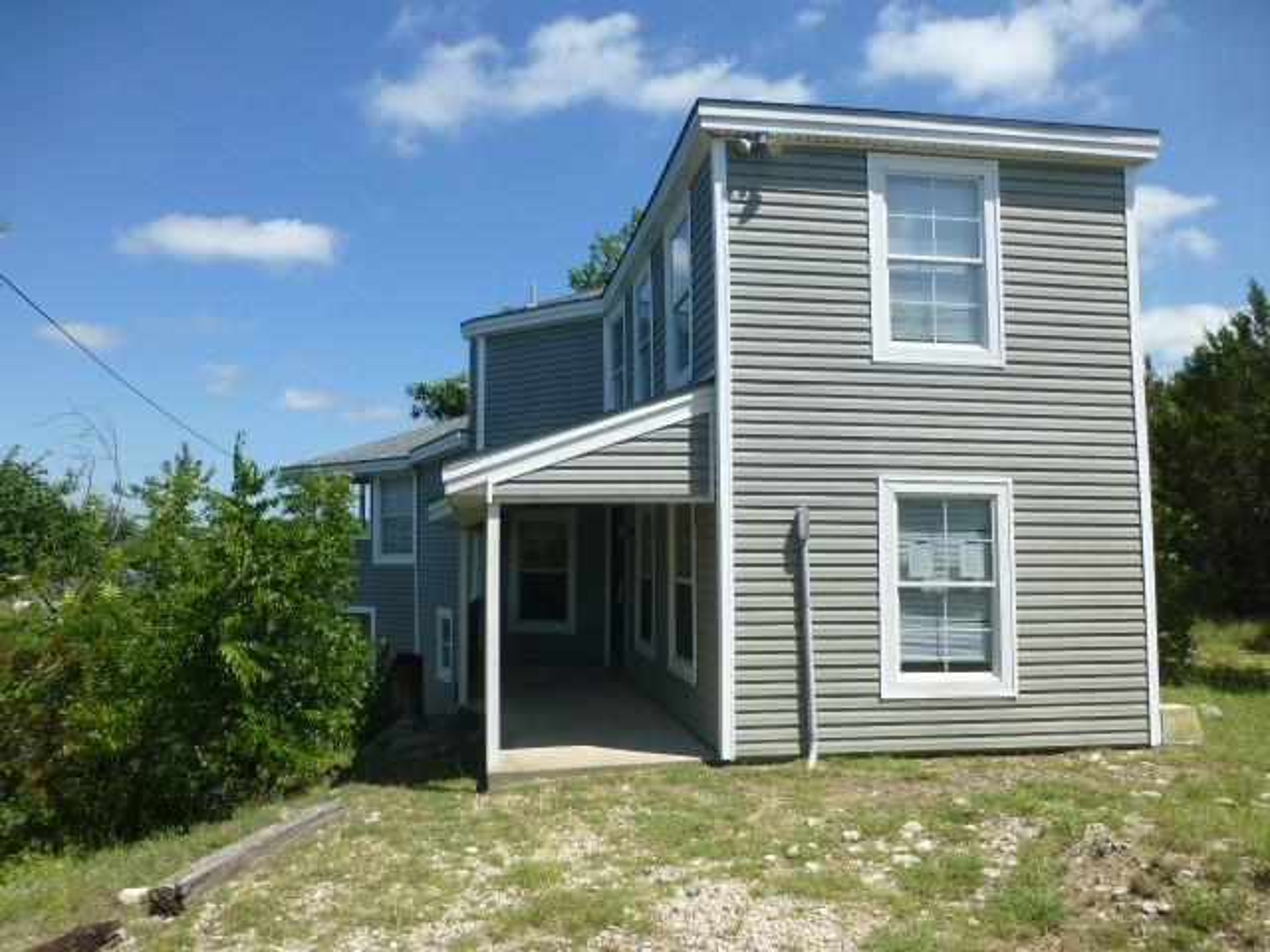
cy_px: 476
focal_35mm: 24
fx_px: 881
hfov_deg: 71.6
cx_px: 635
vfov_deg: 56.8
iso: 100
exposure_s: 1/800
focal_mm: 4.3
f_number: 4
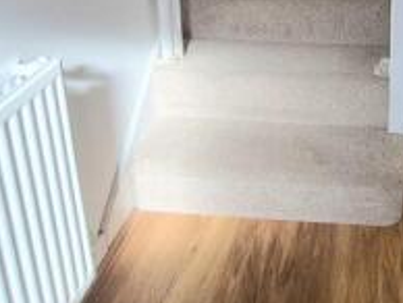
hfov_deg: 44.0
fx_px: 455
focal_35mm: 39
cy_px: -88
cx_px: 356
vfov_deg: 29.7
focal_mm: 2.2
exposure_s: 1/213
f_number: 2.2
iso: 50
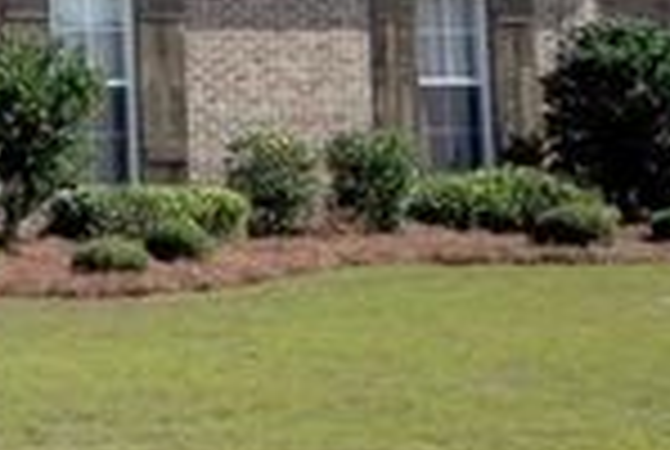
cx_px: -382
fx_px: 1883
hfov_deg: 17.7
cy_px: -43
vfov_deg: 13.4
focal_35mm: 101
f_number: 8
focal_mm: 5.2
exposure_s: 1/387
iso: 160
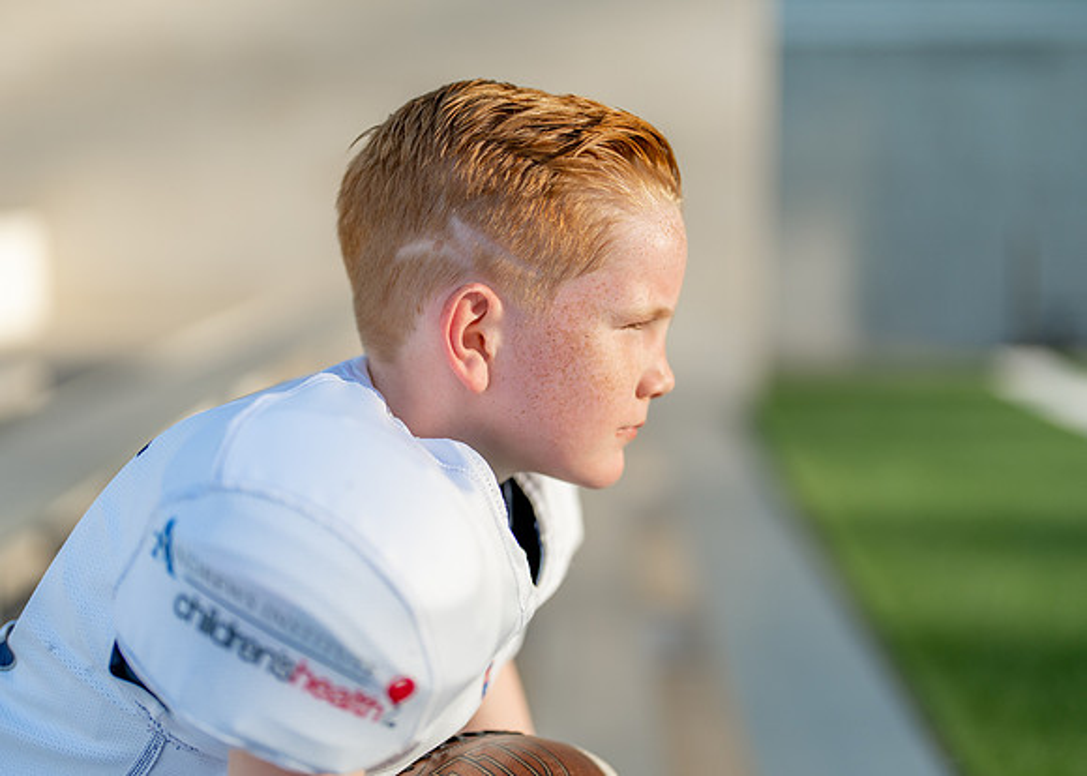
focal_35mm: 56
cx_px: 481
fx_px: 1734
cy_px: 364
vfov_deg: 25.2
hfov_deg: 34.8
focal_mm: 50
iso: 100
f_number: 1.2
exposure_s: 1/4000
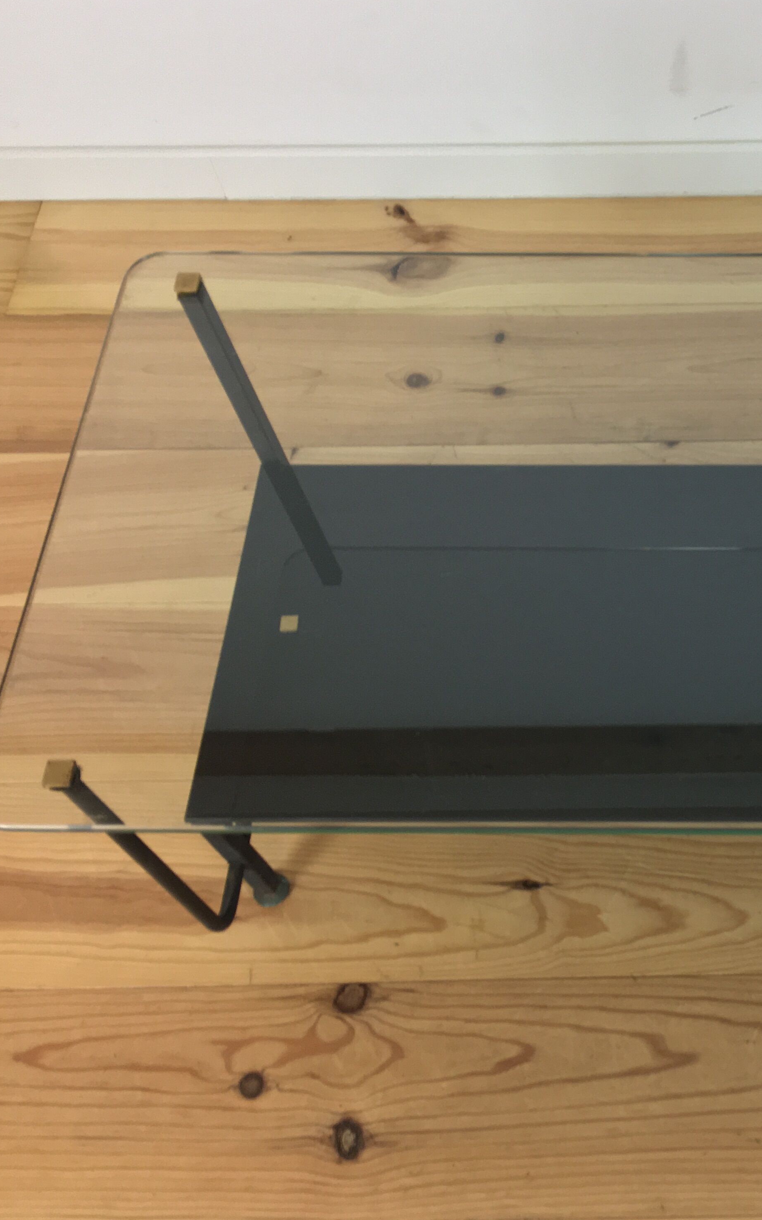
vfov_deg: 47.2
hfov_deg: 28.8
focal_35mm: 42
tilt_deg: -59.7
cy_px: 614
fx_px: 1396
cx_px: 744
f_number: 2.2
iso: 64
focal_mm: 4.15
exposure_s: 1/33
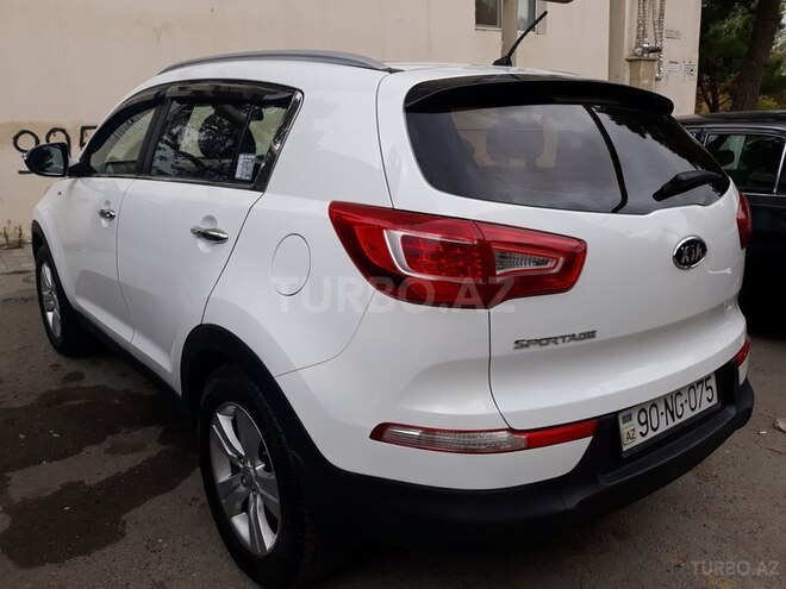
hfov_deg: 65.3
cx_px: 393
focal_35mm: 27
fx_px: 613
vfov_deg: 51.4
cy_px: 294
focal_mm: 3.71
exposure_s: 1/604
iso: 40
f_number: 1.7
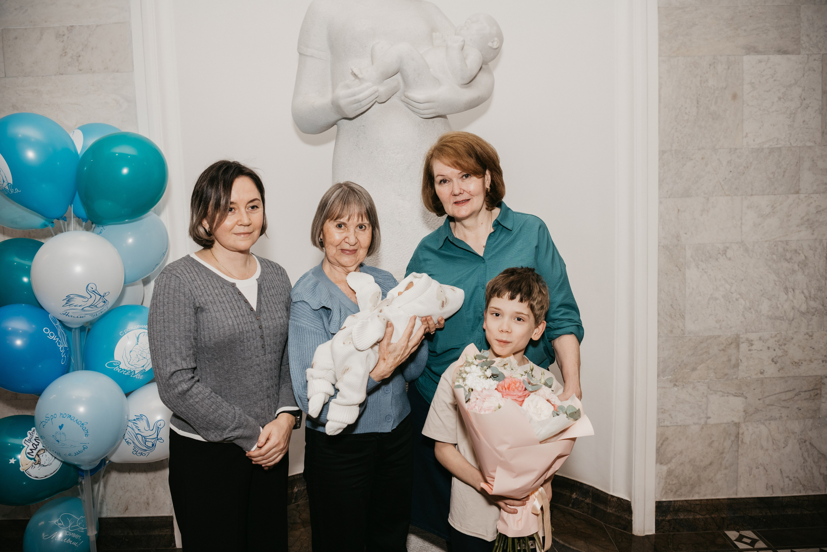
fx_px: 620
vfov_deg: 47.9
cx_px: 414
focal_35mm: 27
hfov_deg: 67.4
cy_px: 276
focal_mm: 27
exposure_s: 1/160
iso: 400
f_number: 4
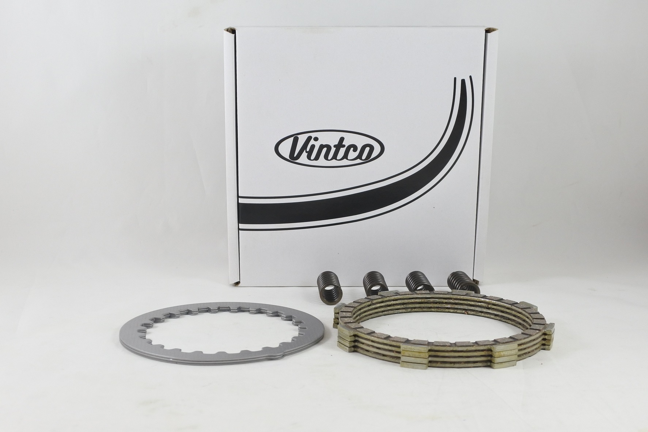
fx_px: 666
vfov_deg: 36.0
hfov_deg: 51.9
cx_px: 324
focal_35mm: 37
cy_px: 216
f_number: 4
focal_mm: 14
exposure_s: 1/125
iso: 450
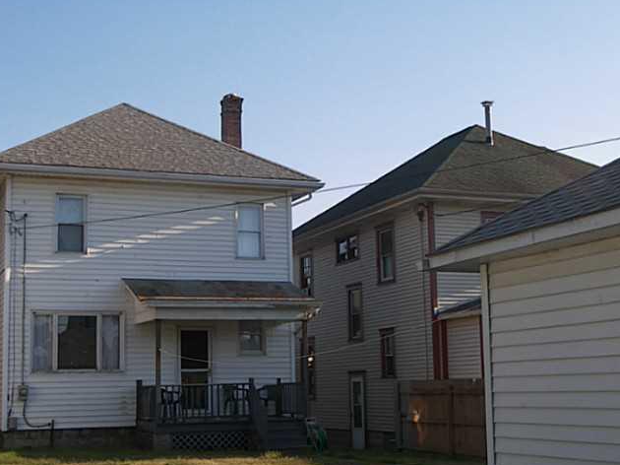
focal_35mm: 61
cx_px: 307
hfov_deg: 31.7
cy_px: 238
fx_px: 1092
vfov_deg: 24.0
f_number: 3.6
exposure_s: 1/320
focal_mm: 10.1
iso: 50
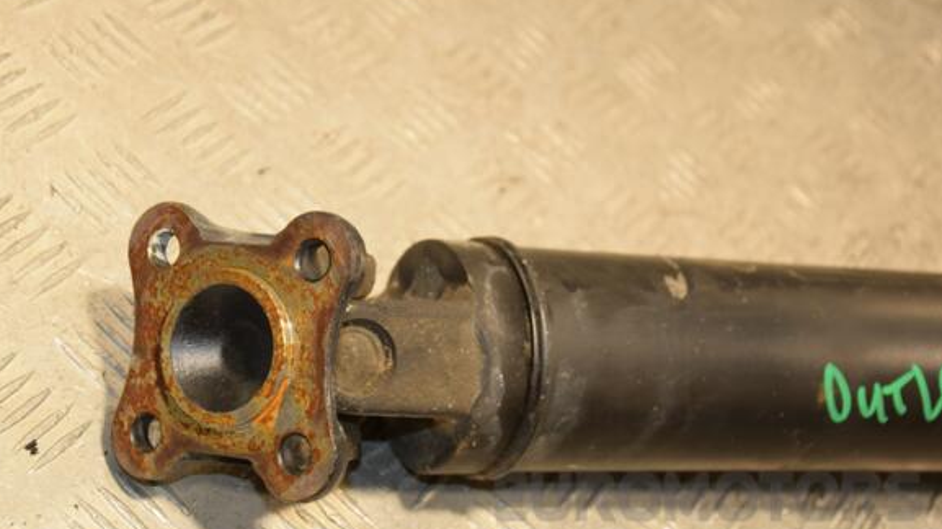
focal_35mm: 74
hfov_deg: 28.8
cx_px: 464
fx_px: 1836
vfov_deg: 16.4
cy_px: 279
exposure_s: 1/100
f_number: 4.8
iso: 800
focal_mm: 45
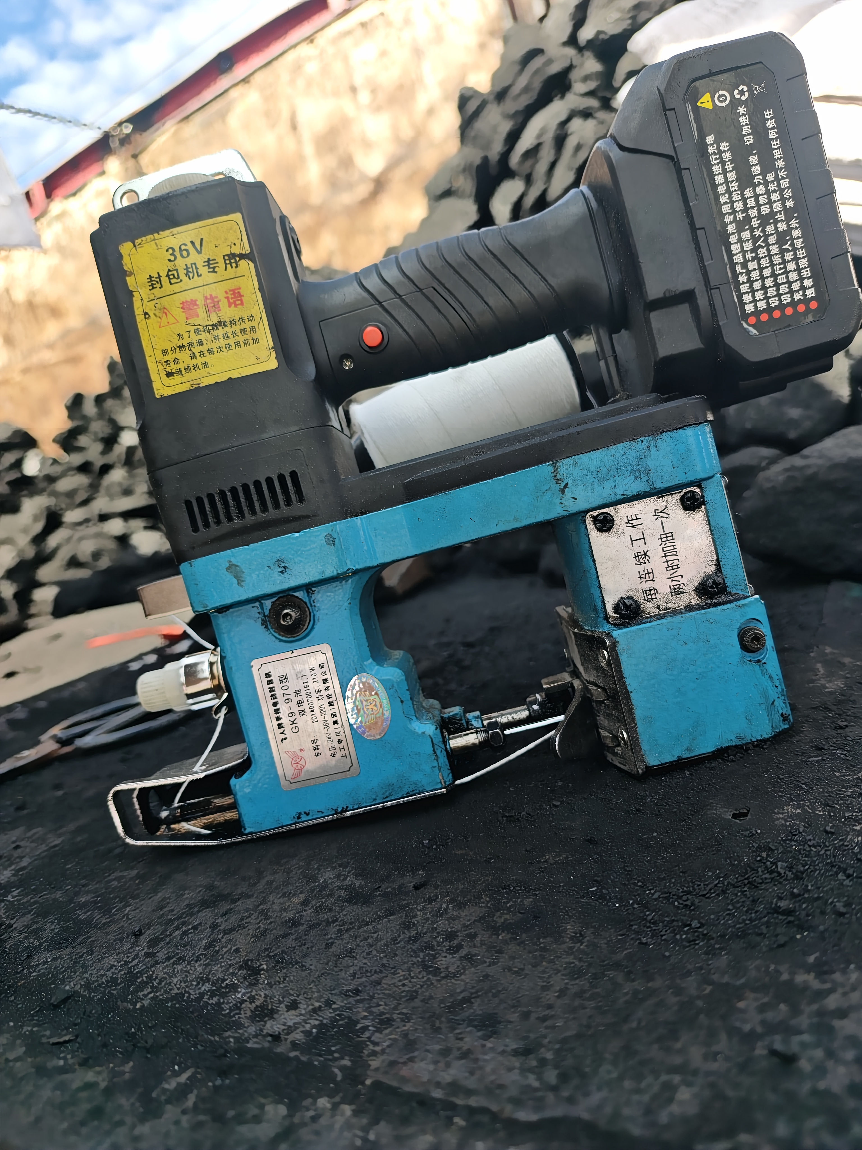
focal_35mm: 23
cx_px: 431
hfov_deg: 58.9
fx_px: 764
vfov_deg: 73.9
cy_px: 575
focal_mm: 6.45
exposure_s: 1/582
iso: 50
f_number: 1.68
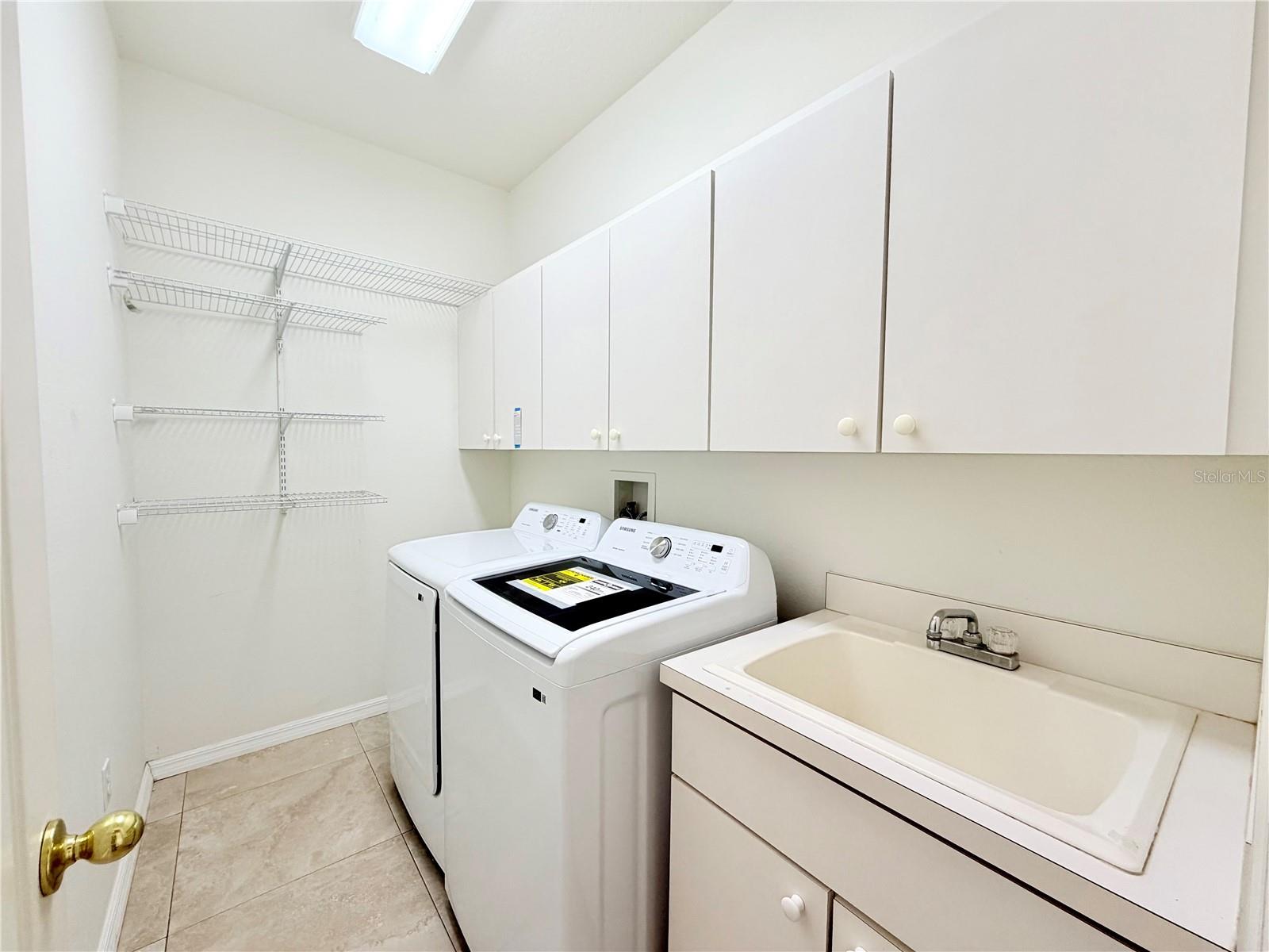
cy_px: 476
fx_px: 513
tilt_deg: -2.6
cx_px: 634
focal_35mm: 14
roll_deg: +0.5
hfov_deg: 102.1
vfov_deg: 85.7
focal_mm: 2.22
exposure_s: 1/120
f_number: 2.2
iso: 125
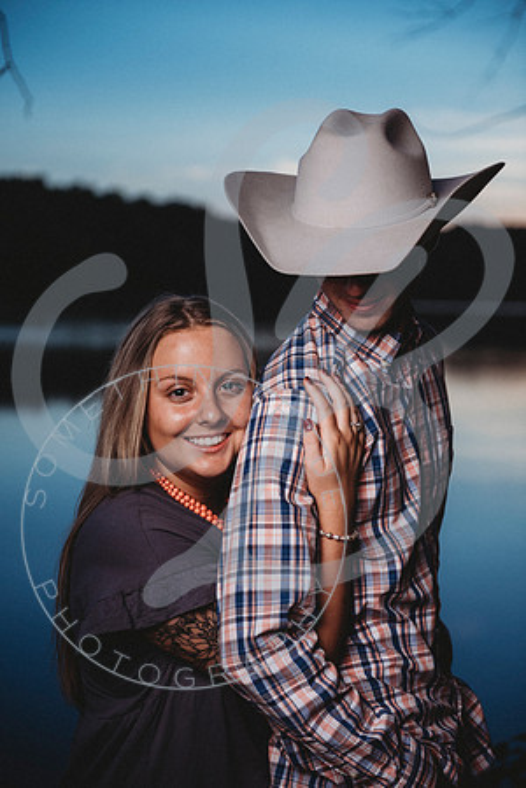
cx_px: 263
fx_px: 1534
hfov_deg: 19.5
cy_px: 394
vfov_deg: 28.8
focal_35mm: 70
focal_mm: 70
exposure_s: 1/320
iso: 100
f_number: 2.8
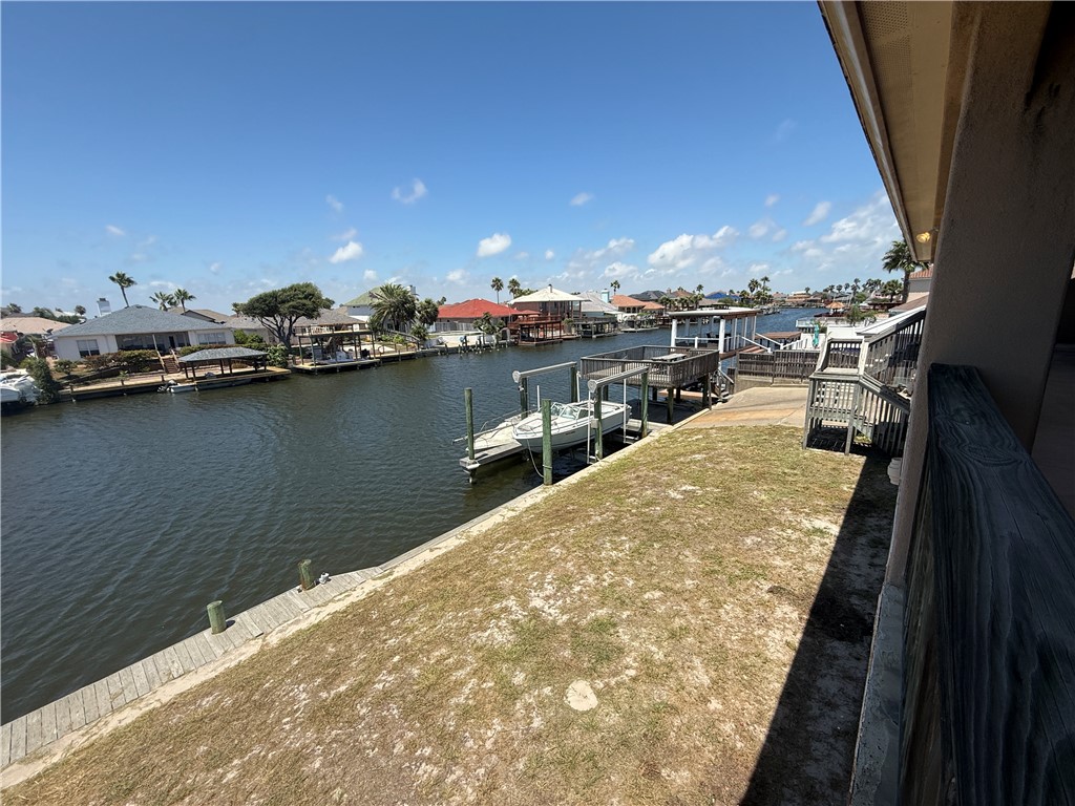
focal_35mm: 14
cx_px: 538
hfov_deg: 102.1
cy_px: 403
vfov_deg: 85.7
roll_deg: +1.8
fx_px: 435
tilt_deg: -12.2
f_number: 2.2
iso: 50
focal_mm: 2.22
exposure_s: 1/2092
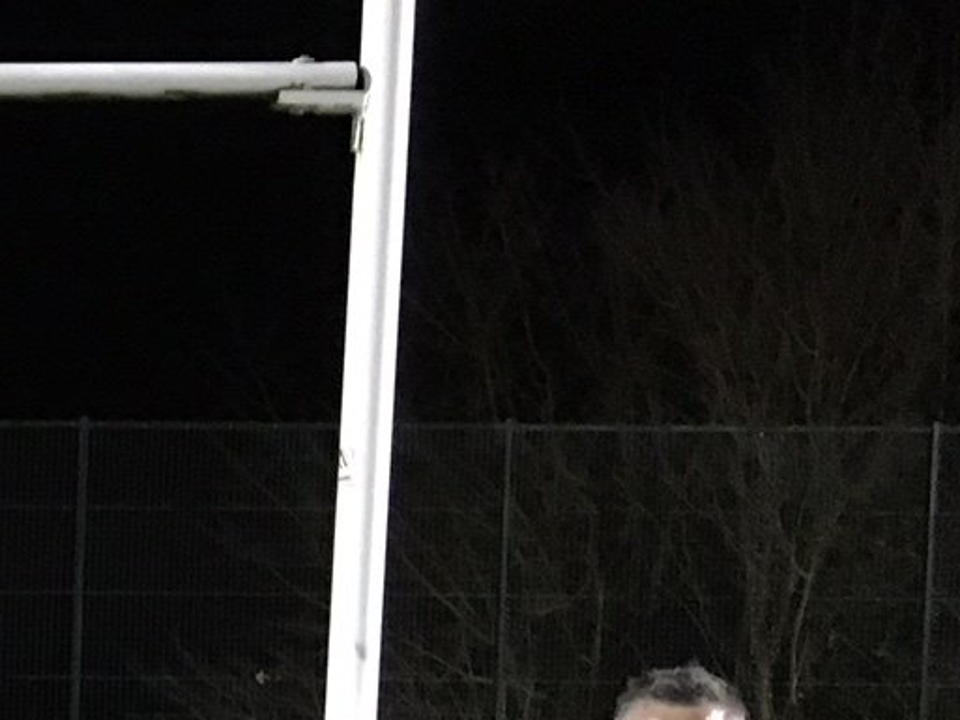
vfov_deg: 12.4
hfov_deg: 14.8
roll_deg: +0.0
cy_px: 1085
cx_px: -823
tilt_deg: -2.2
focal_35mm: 114
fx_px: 3162
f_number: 2.2
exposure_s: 1/17
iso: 400
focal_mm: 4.15
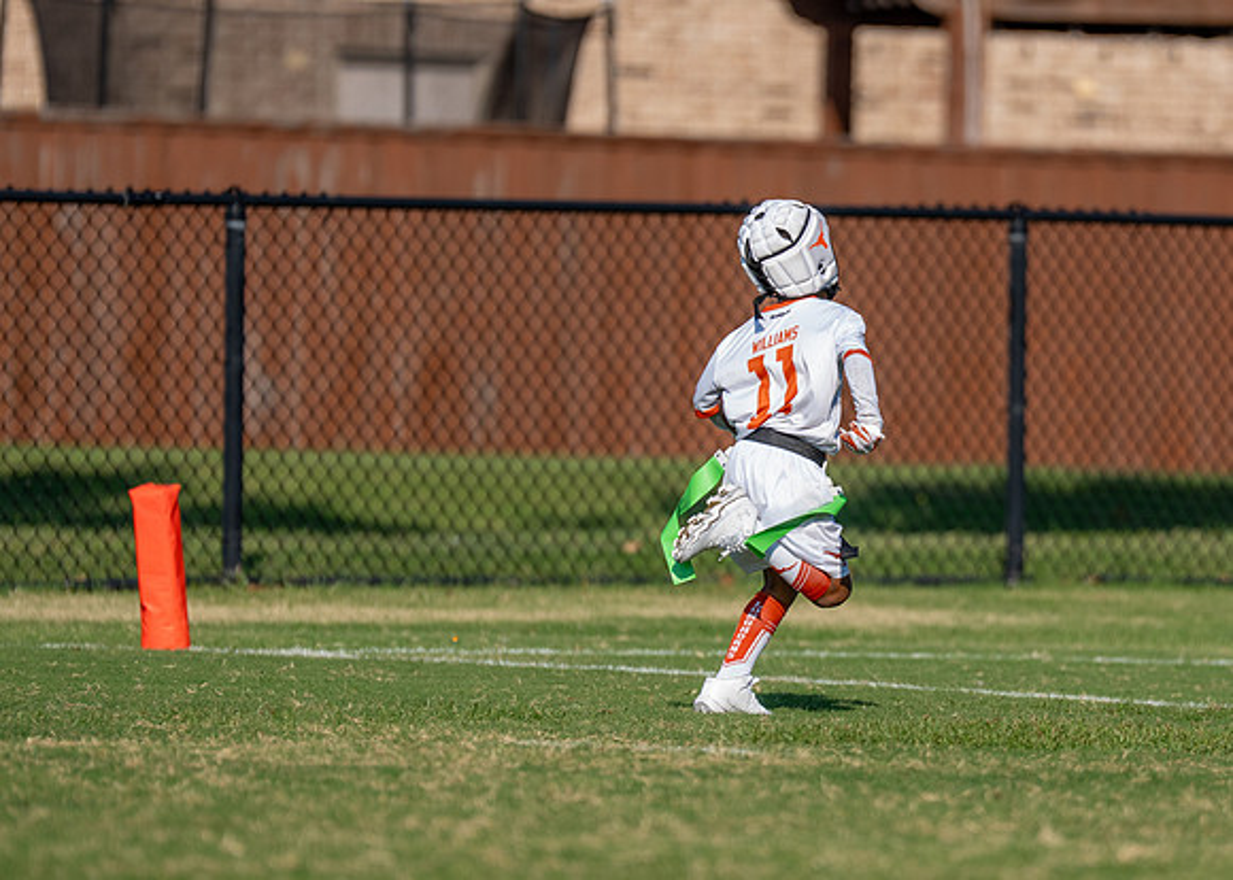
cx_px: 901
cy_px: 424
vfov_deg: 3.7
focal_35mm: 386
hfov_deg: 5.2
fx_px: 13510
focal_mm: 200
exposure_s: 1/2500
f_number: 2.8
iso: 200
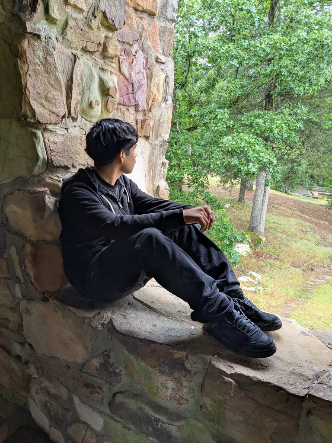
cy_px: 222
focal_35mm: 27
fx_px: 345
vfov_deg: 65.3
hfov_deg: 51.4
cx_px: 166
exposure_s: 1/120
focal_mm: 4.38
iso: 79
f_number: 1.73
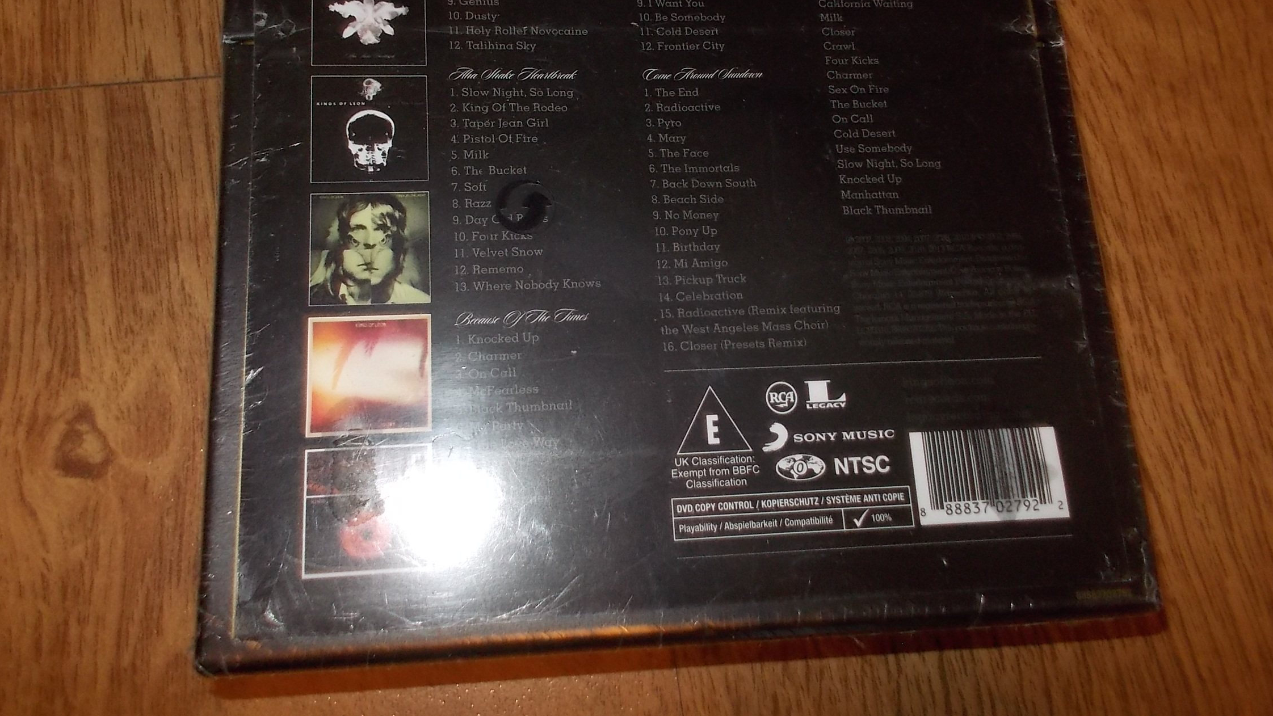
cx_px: 643
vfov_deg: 36.3
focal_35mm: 32
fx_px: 1080
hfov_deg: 61.0
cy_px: 236
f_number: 3.3
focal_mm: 4.1
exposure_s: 1/30
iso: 200
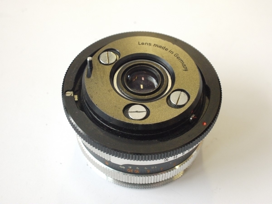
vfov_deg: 24.4
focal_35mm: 60
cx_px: 136
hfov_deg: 32.2
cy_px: 102
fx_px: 471
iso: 1600
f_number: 8
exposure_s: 1/80
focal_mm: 30
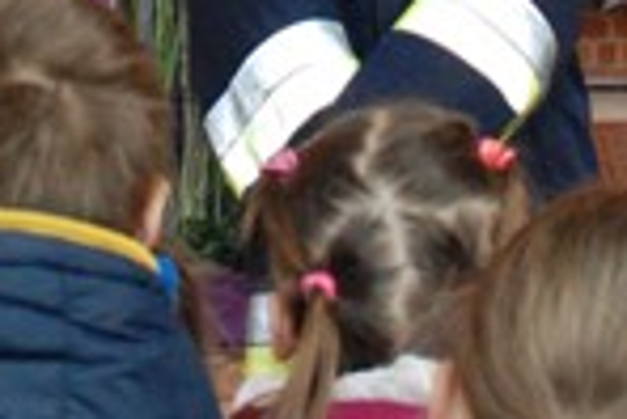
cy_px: -398
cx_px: 123
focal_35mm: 244
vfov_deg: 5.5
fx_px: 4254
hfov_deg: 8.4
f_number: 5.6
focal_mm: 30
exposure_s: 1/100
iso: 1600
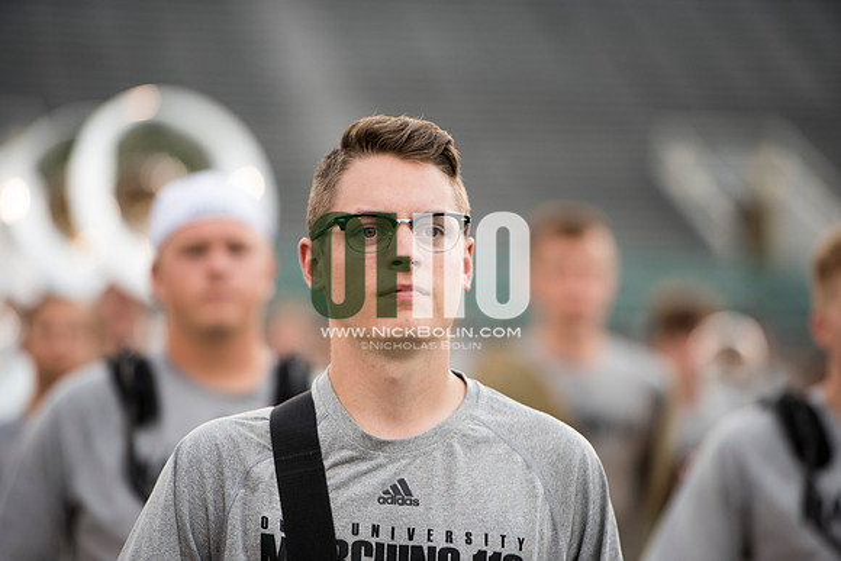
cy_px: 280
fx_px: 4673
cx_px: 420
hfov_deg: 10.3
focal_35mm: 200
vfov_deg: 6.9
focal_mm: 200
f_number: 2.8
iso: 1000
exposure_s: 1/1250
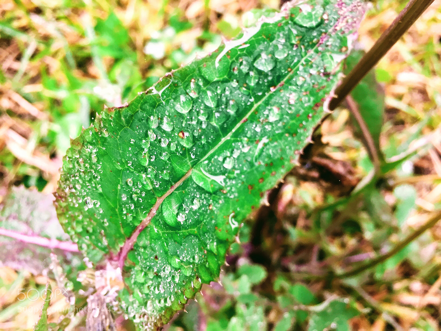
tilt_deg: -64.7
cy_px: 166
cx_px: 220
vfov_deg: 48.2
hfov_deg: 61.7
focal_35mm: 29
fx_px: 369
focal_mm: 4.15
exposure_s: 1/40
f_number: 2.2
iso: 32
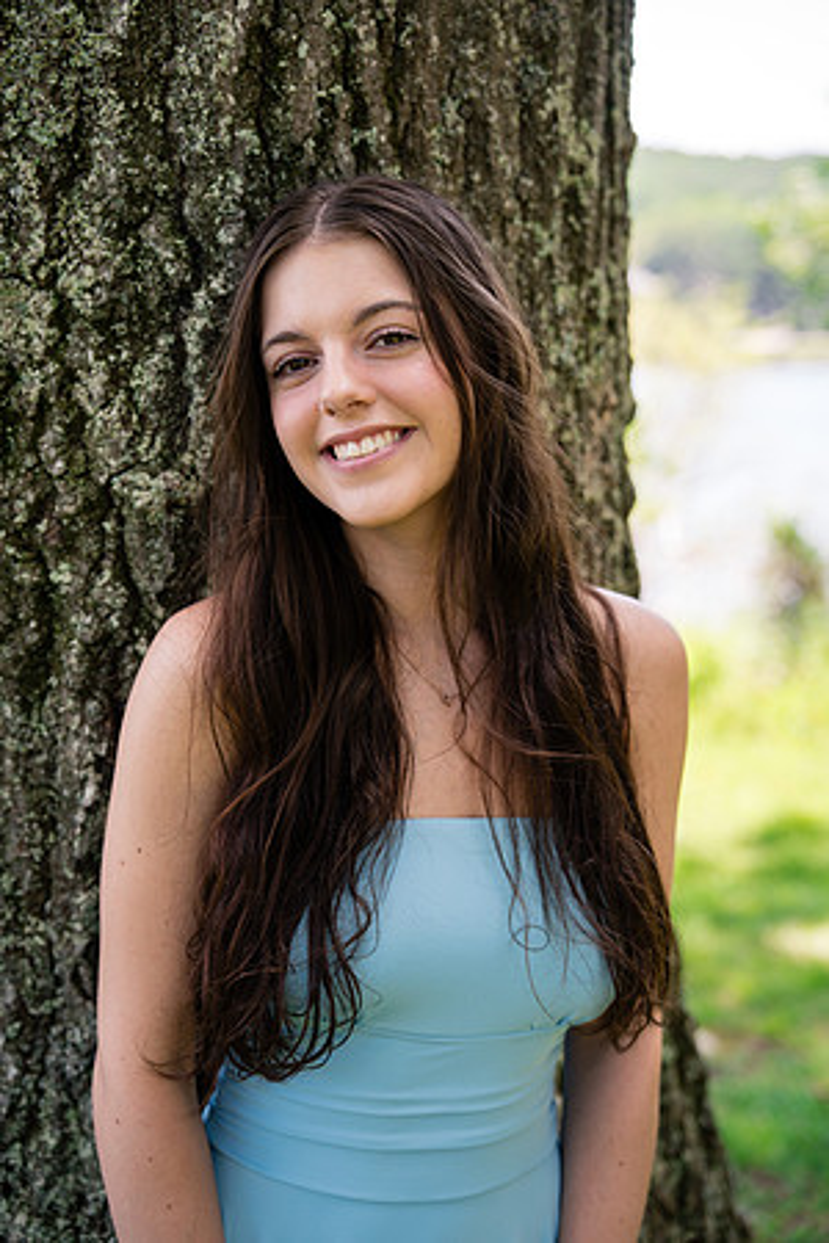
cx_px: 414
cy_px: 622
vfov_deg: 41.1
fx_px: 1658
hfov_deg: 28.1
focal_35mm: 48
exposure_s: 1/250
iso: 125
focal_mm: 48
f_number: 2.8
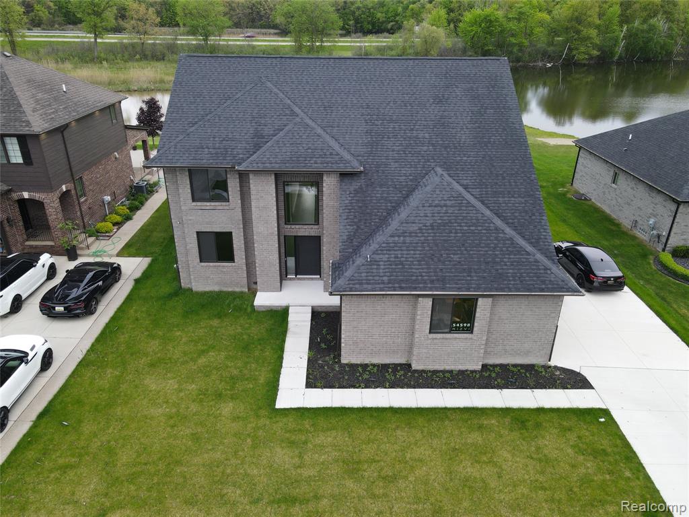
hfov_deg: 71.6
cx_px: 344
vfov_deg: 56.8
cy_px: 258
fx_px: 478
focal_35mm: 24
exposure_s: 1/15
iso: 130
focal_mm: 4.5
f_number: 2.8
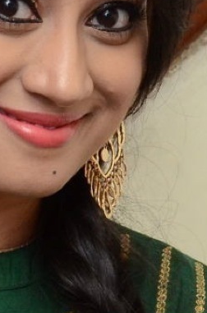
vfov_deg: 5.5
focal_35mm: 371
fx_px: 3217
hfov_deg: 3.7
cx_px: -44
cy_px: 404
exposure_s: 1/125
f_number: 7.1
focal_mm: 52
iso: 1600
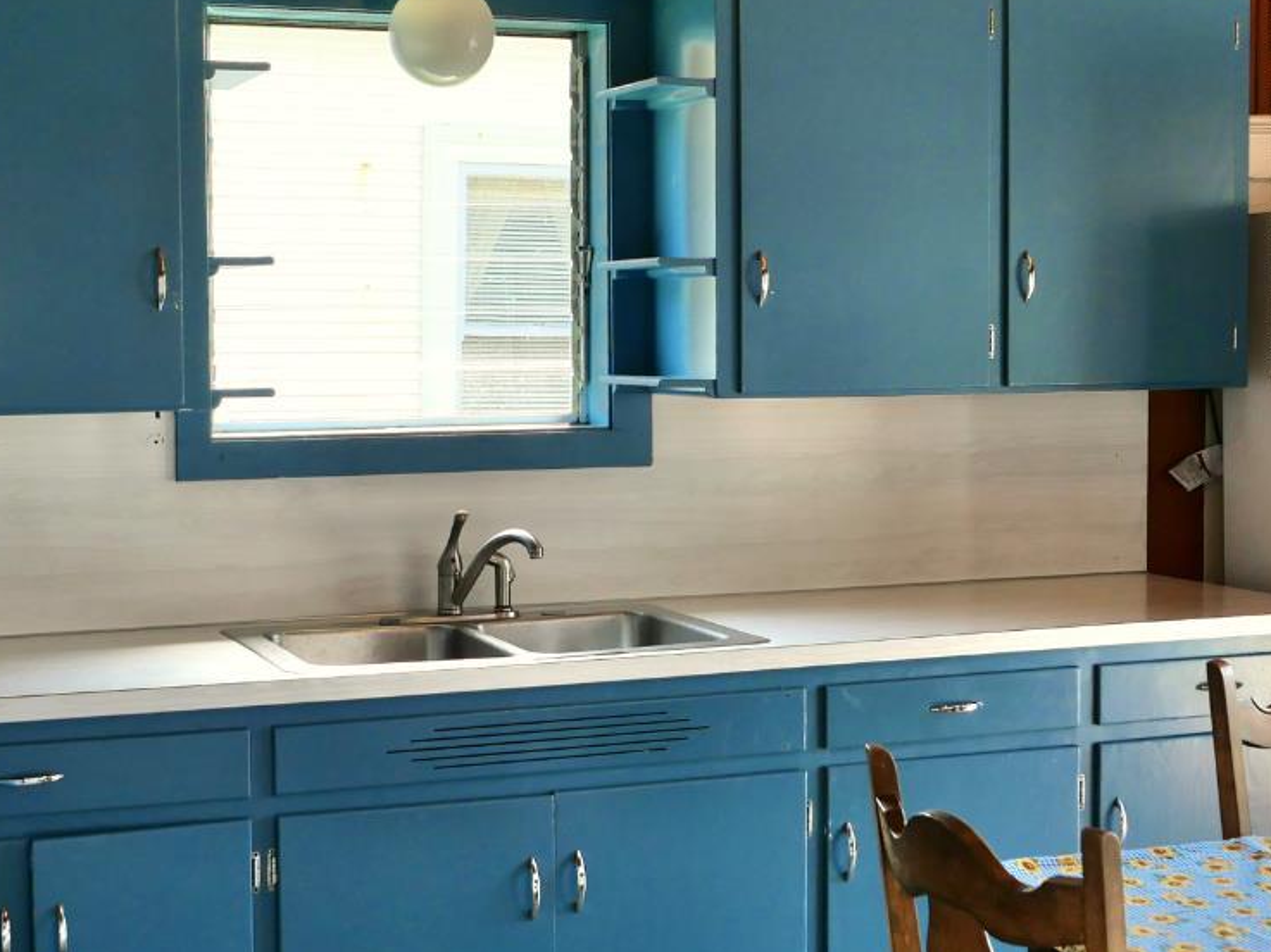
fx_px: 2092
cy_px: 454
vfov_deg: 25.6
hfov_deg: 33.8
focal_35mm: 57
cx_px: 557
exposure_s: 1/125
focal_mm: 12.5
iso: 200
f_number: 2.8
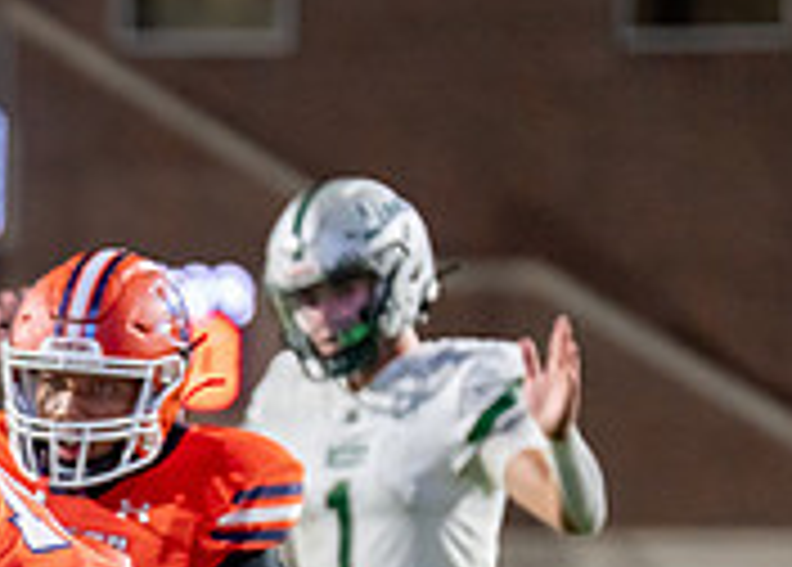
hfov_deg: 3.5
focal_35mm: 573
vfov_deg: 2.5
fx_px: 12899
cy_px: 857
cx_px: -650
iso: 2000
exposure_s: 1/1250
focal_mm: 147
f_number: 2.8
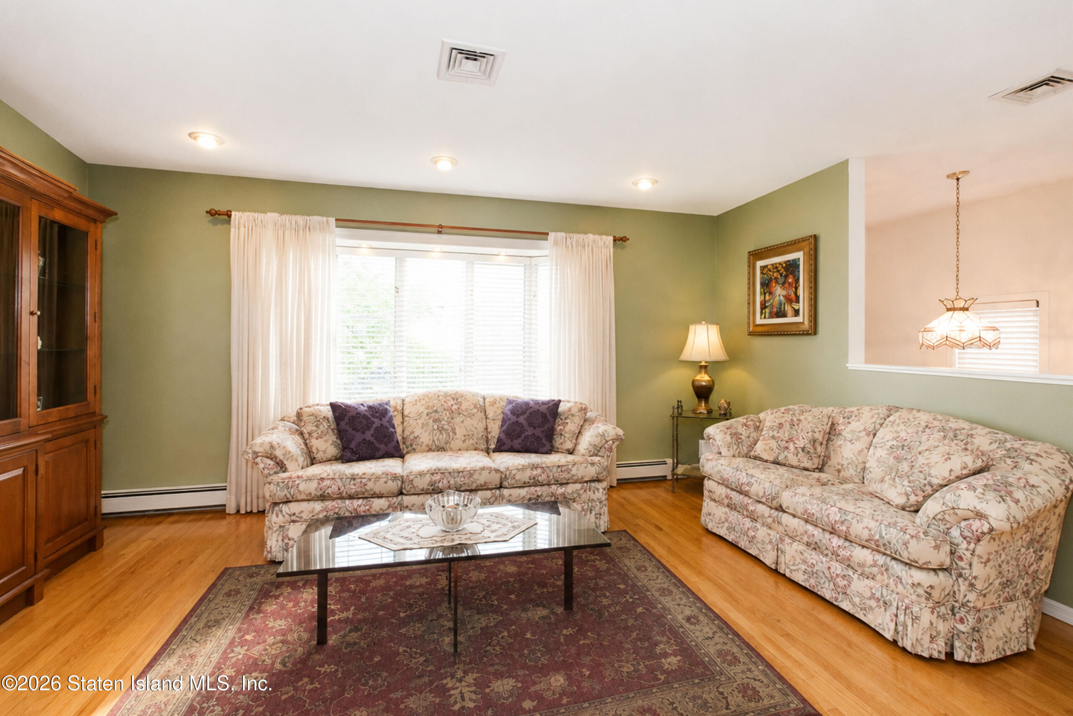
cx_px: 536
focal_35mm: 15
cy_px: 358
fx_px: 447
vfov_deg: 77.3
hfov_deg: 100.4
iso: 2000
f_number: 9
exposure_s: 1/60
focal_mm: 10
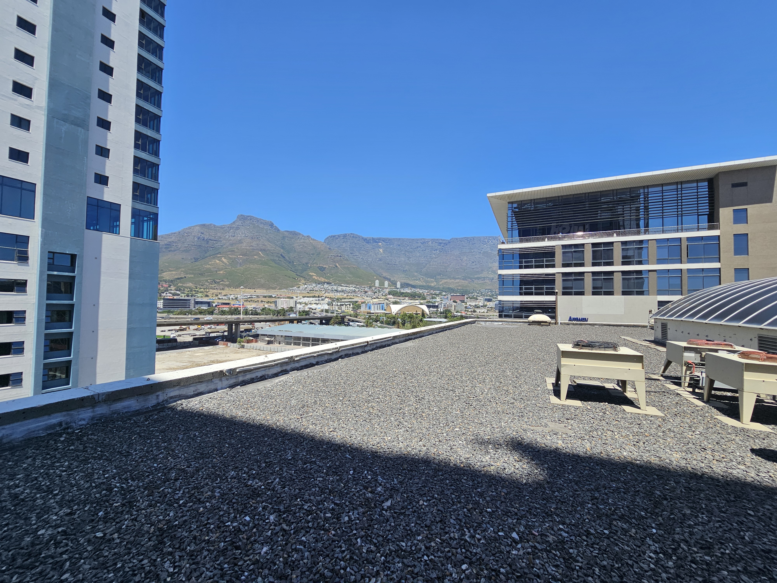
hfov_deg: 106.2
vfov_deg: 89.9
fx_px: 292
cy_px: 292
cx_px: 388
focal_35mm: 13
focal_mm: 2.2
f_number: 2.2
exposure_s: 1/1941
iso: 50
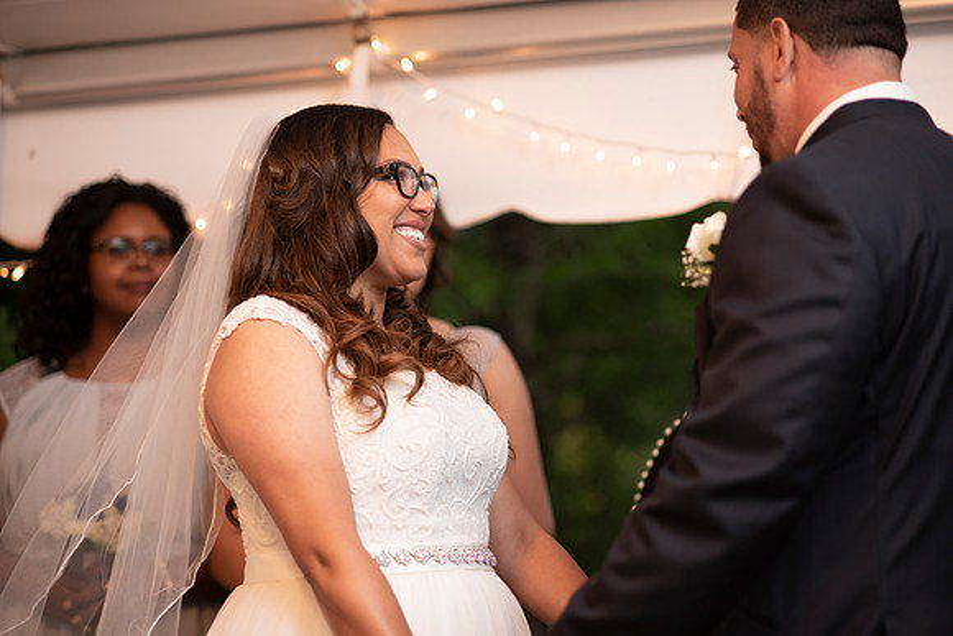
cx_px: 476
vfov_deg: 16.1
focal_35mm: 85
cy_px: 318
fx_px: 2251
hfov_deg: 23.9
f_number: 2.2
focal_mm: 85
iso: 500
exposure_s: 1/160
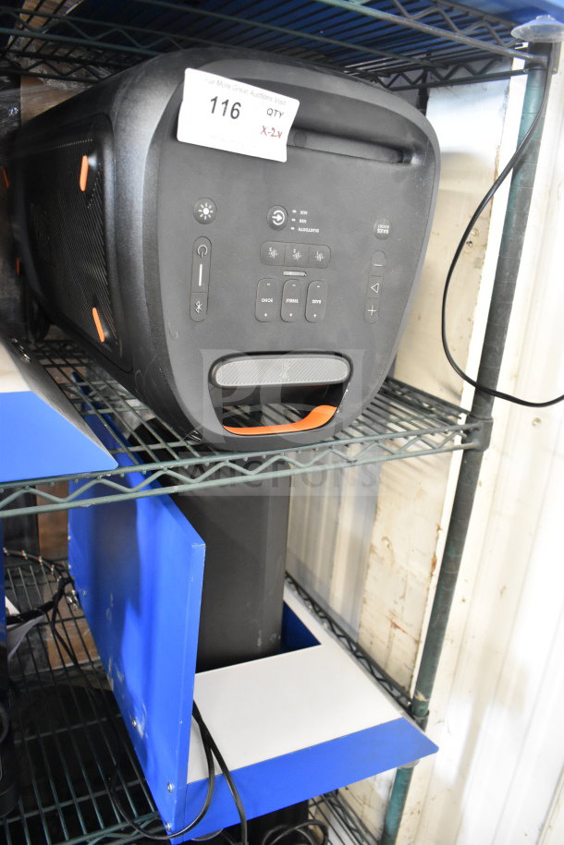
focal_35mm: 27
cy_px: 422
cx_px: 282
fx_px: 634
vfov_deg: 67.4
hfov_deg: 47.9
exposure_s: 1/30
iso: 3600
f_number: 3.5
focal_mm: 18
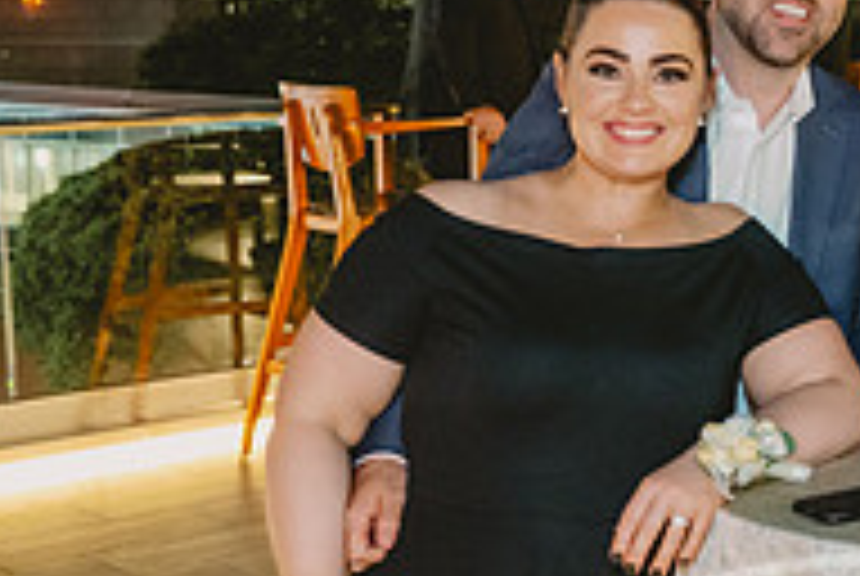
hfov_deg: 21.4
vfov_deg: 15.6
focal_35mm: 88
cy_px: 223
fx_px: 2105
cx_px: 1031
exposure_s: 1/20
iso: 2500
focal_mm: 29
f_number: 2.8
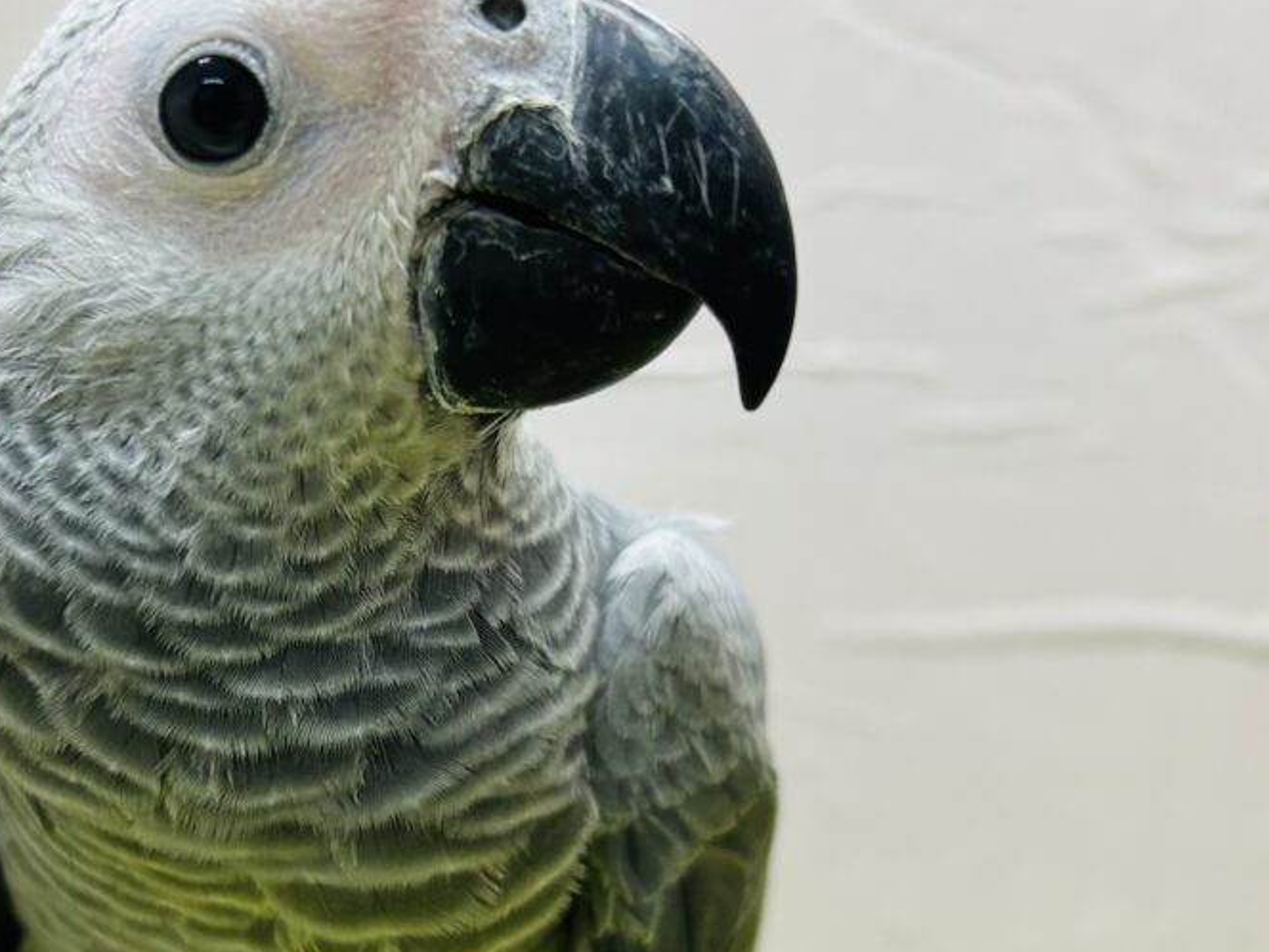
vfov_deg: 30.8
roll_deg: -0.4
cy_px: 577
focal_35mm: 47
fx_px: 1723
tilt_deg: -4.2
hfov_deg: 39.6
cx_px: 355
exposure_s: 1/100
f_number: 1.5
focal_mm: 5.7
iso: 100
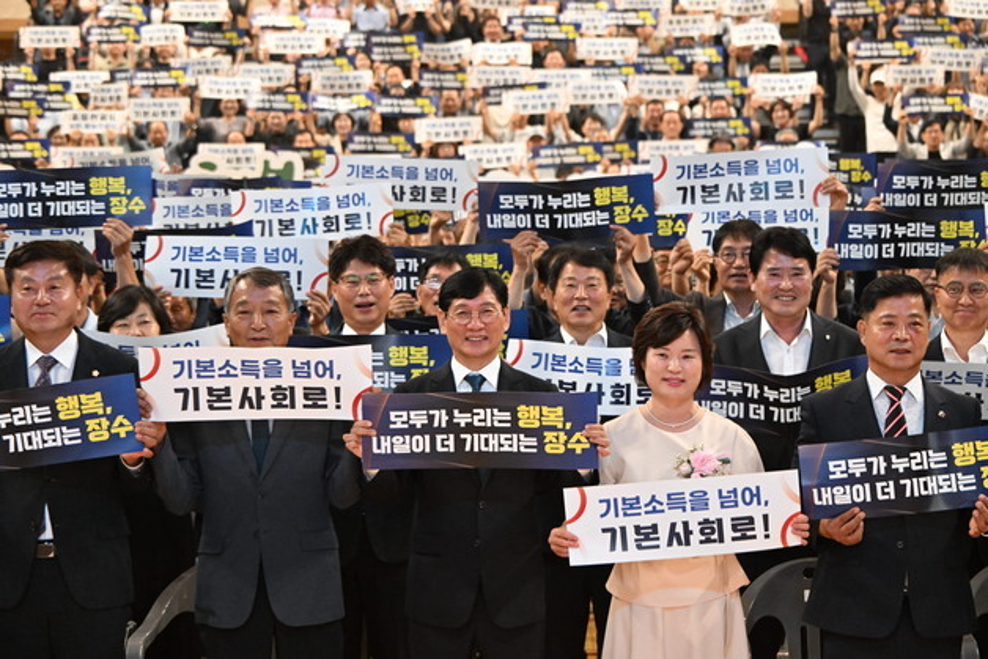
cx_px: 494
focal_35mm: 95
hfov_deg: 21.5
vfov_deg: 14.4
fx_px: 2608
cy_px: 330
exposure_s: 1/160
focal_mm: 95
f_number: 6.3
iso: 6400
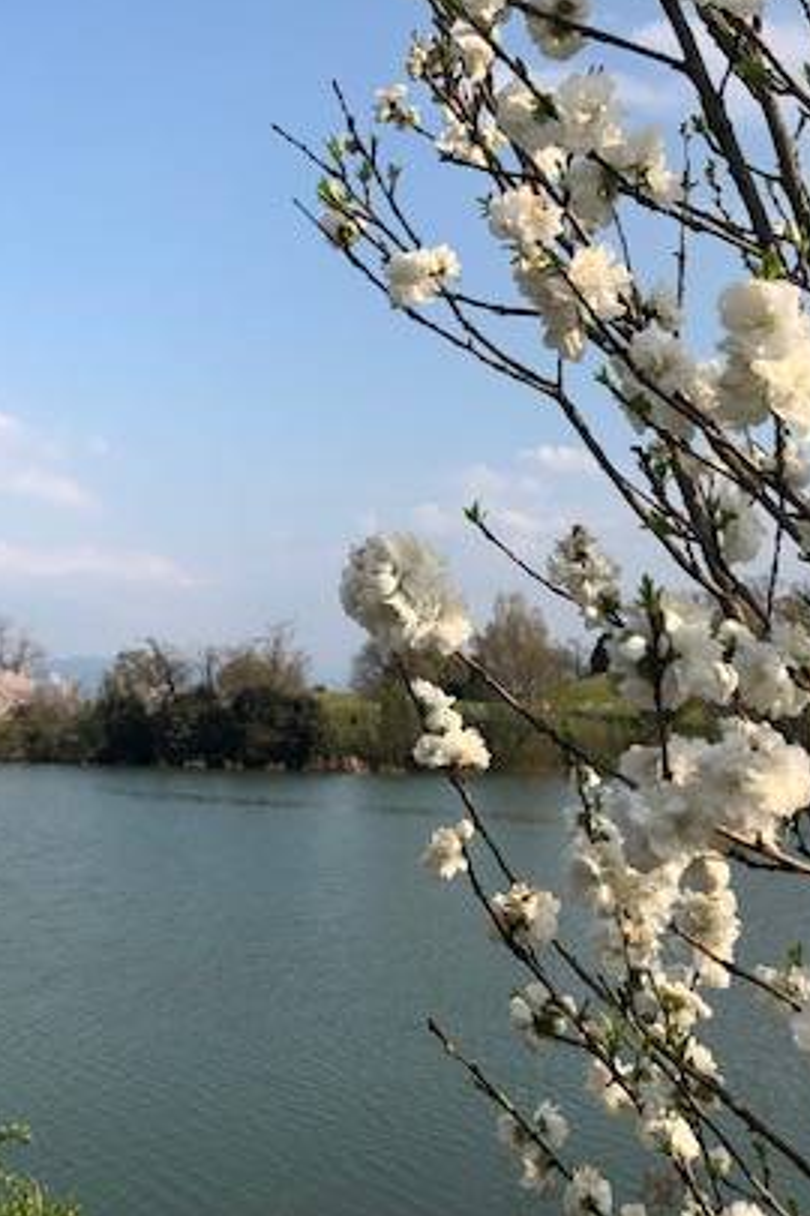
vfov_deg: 42.7
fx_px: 1552
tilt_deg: +6.1
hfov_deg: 29.0
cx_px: 270
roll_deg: +0.3
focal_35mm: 46
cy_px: 555
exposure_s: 1/2183
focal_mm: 3.99
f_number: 1.8
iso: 25
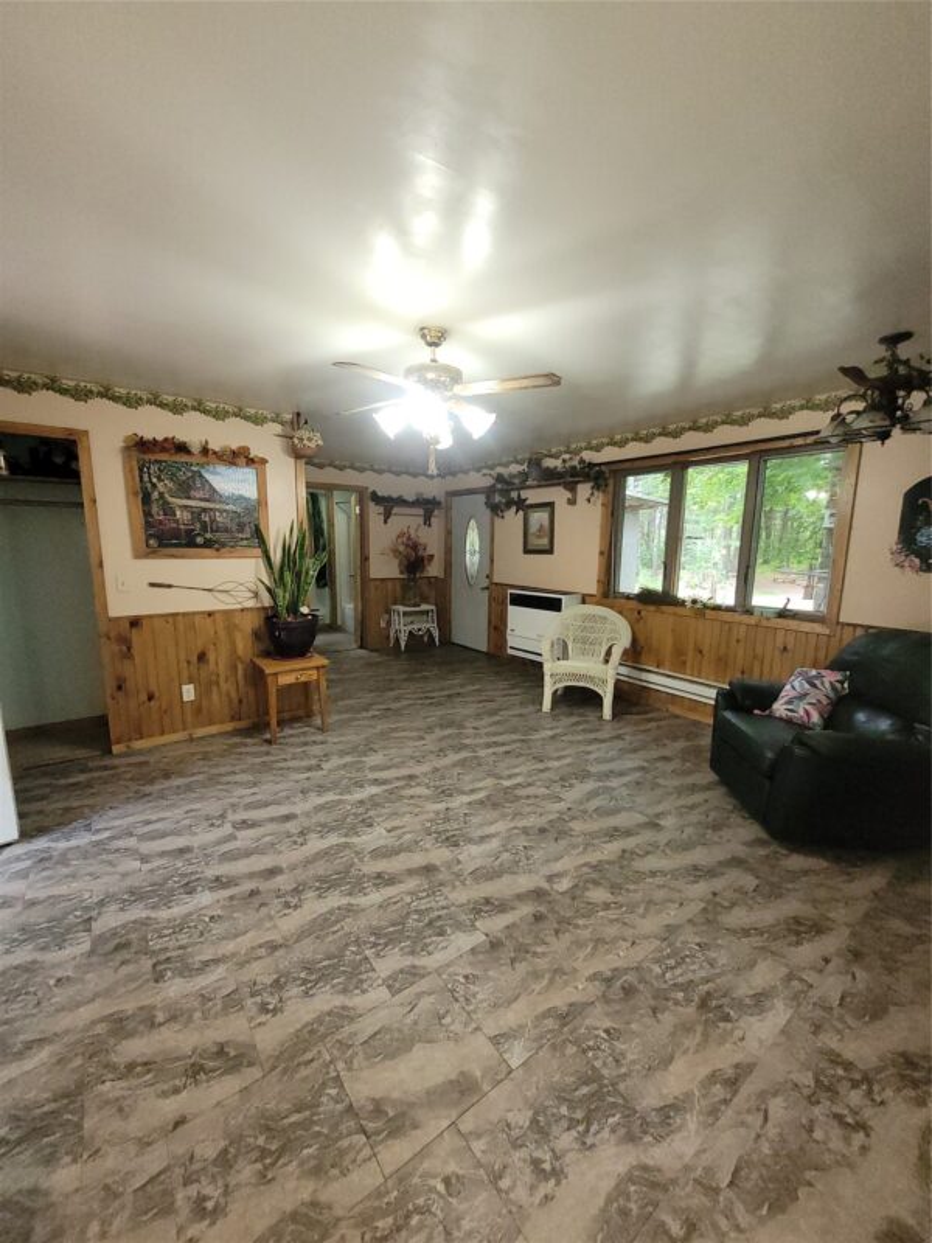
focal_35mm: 13
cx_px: 466
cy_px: 622
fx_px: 467
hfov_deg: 89.9
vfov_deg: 106.2
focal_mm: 1.74
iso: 320
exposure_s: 1/60
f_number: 2.2
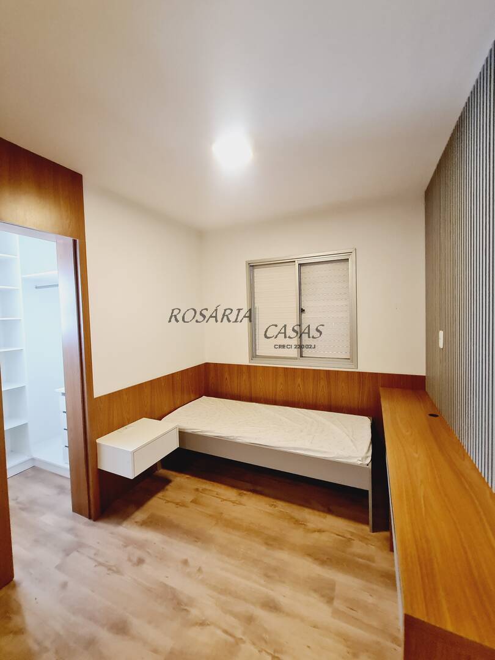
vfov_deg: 106.2
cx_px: 248
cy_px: 330
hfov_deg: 89.9
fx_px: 248
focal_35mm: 13
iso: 400
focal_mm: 2.2
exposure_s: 1/60
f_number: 2.2
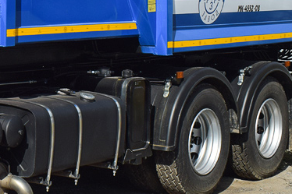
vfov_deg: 12.8
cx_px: -82
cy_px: 2
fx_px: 859
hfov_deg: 18.1
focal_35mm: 106
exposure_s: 1/1250
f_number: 7.1
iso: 200
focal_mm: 22
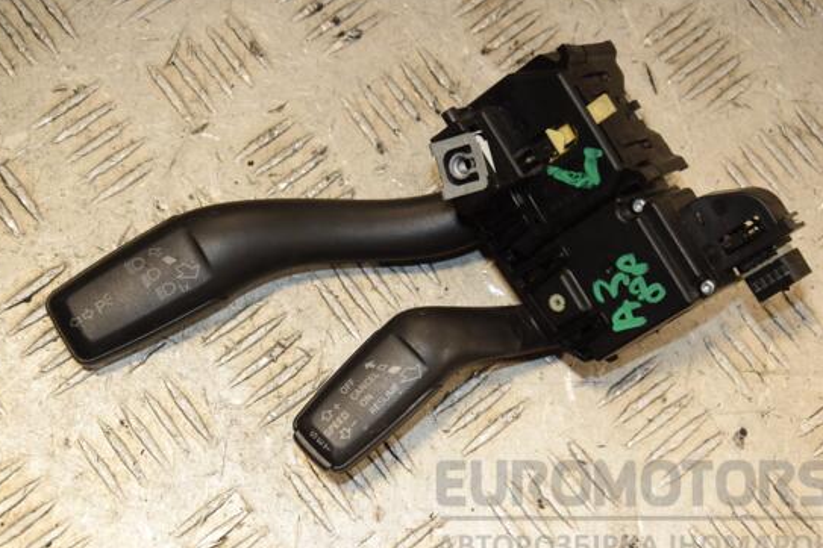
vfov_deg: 18.3
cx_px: 408
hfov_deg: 27.1
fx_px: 1704
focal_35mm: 75
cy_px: 282
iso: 800
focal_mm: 45
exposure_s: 1/200
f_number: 7.1
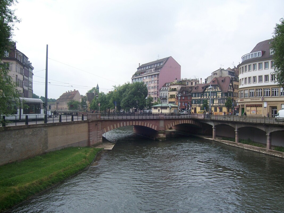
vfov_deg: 39.6
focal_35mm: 36
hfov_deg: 51.4
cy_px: 106
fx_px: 295
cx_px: 142
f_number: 4.5
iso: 80
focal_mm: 6.2
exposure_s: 1/400
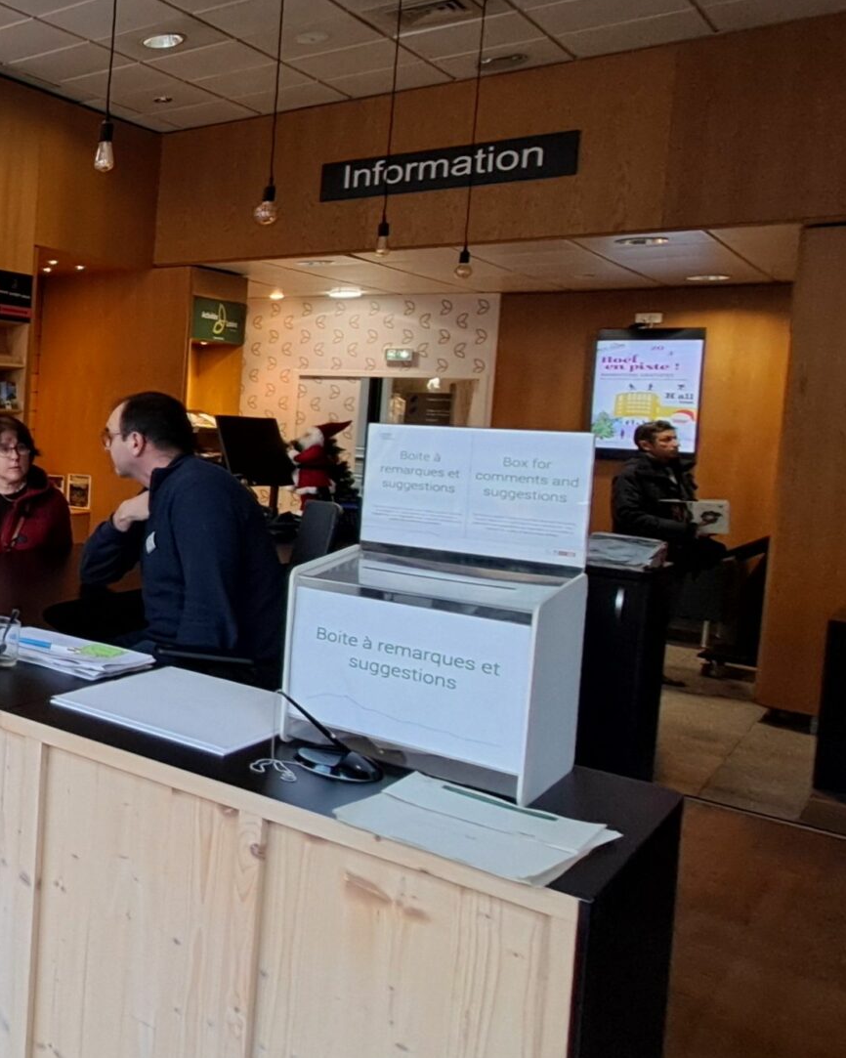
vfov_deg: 58.5
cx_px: -363
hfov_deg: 31.0
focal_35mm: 30
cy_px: 444
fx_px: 939
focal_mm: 1.42
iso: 160
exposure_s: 1/50
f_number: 2.2
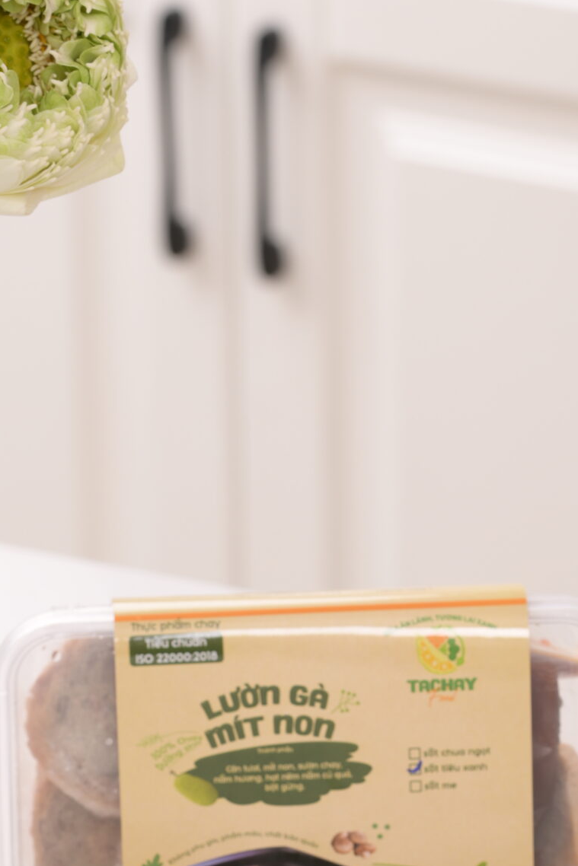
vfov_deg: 7.6
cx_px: 160
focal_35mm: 270
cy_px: 870
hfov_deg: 5.1
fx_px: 6500
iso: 100
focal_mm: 120
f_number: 8
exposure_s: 1/125
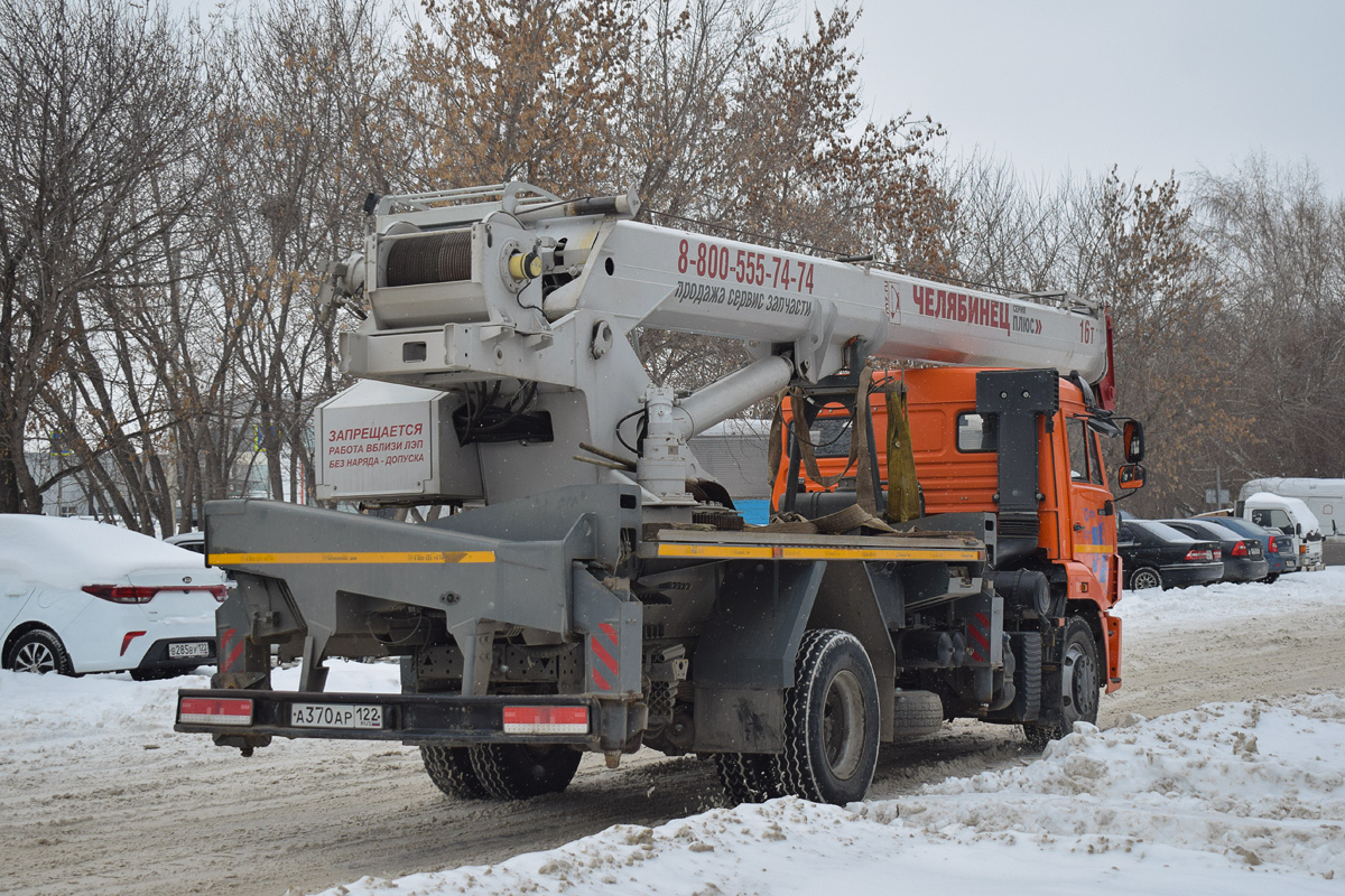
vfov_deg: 26.5
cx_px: 672
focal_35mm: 51
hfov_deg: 38.9
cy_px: 448
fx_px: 1905
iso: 400
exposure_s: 1/640
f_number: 5.6
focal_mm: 34
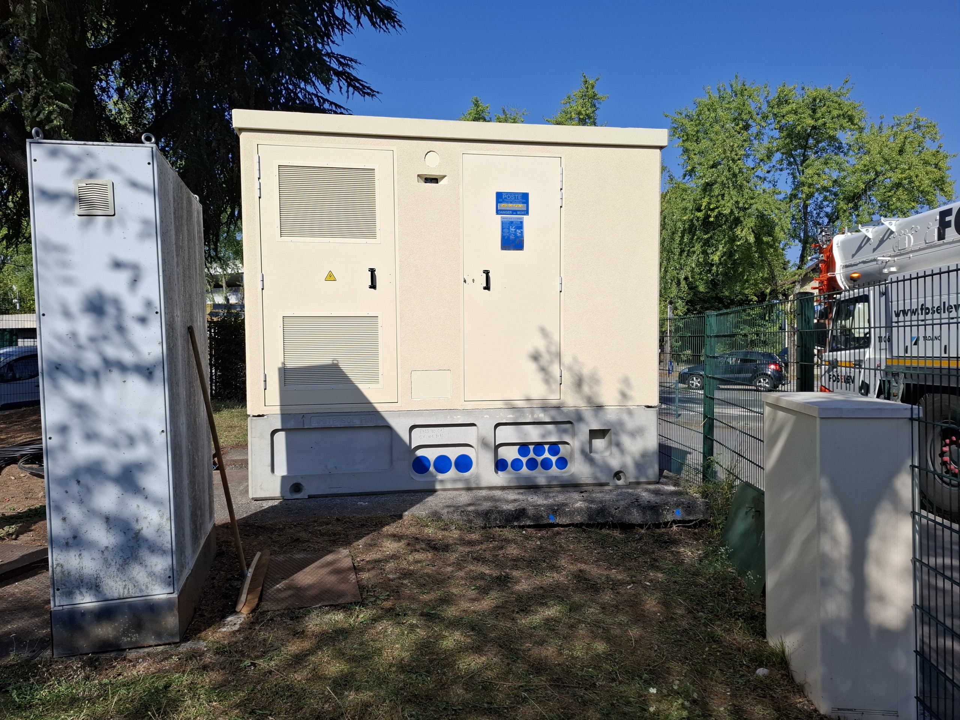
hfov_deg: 73.9
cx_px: 480
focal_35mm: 23
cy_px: 360
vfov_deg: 58.9
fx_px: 638
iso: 50
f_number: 1.8
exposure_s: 1/2347
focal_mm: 5.54
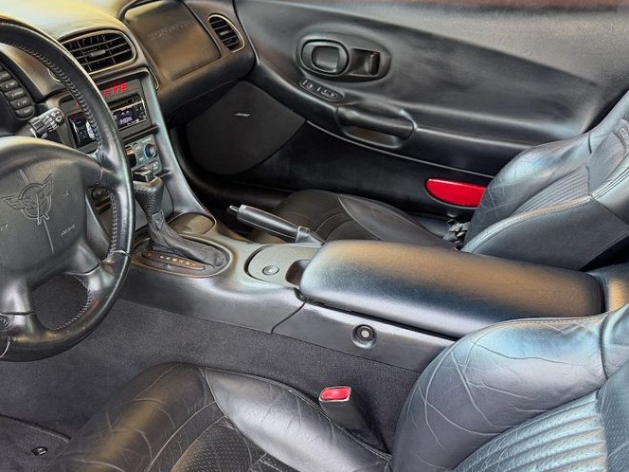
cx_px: 237
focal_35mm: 37
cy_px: 284
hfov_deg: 49.7
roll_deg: -2.6
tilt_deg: -32.5
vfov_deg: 38.5
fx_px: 672
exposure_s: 1/60
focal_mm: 6.76
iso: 250
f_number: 1.78
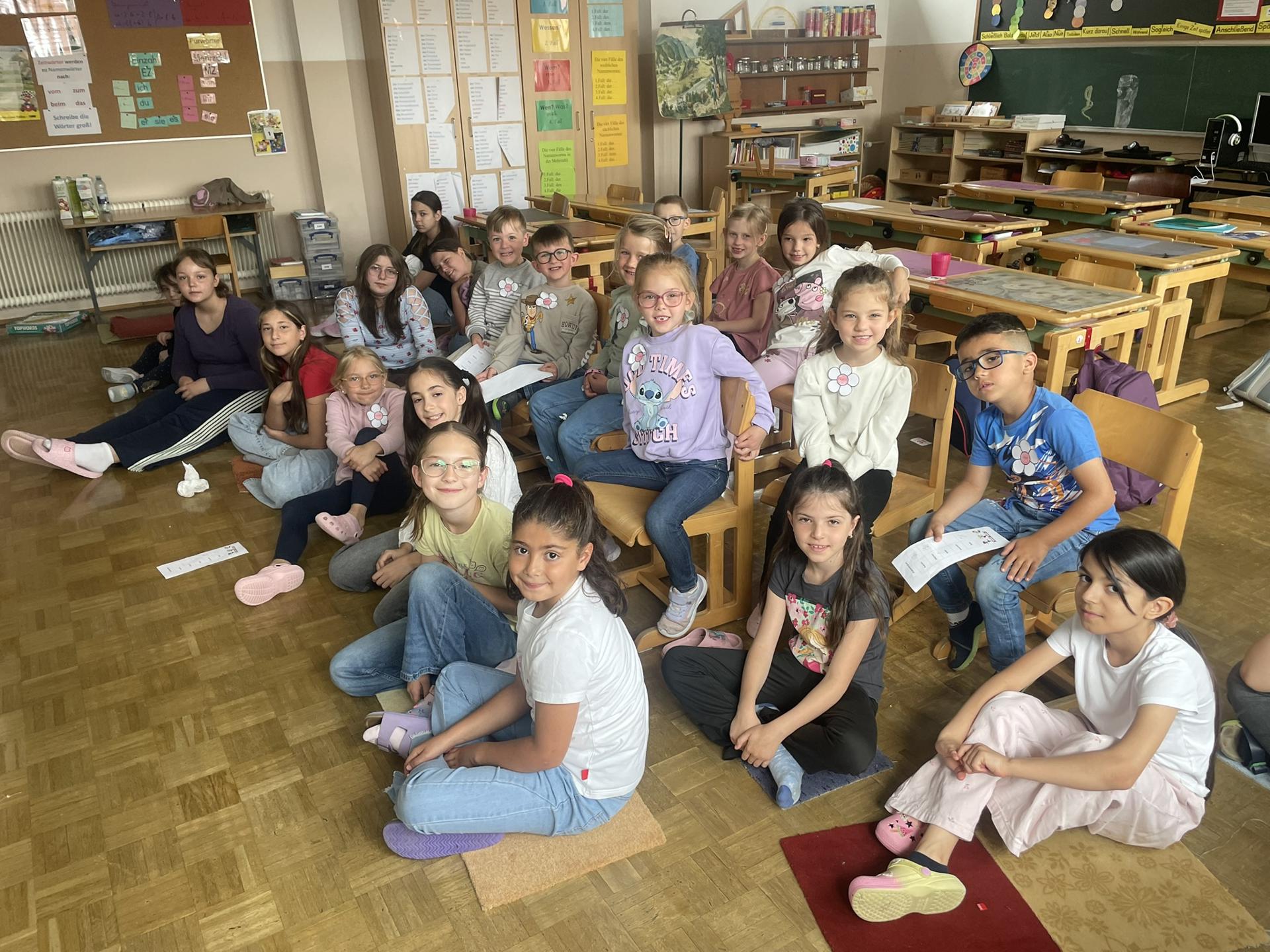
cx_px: 635
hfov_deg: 67.3
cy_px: 476
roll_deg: +2.0
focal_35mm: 26
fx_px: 954
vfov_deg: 53.1
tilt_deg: -22.8
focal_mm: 4.2
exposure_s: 1/121
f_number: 1.6
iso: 100
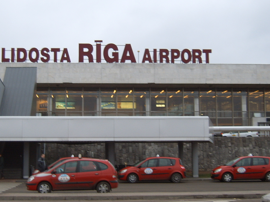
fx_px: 569
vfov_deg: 20.1
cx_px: 110
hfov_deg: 26.6
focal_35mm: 73
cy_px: 84
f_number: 3.4
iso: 50
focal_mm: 9.1
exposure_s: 1/45
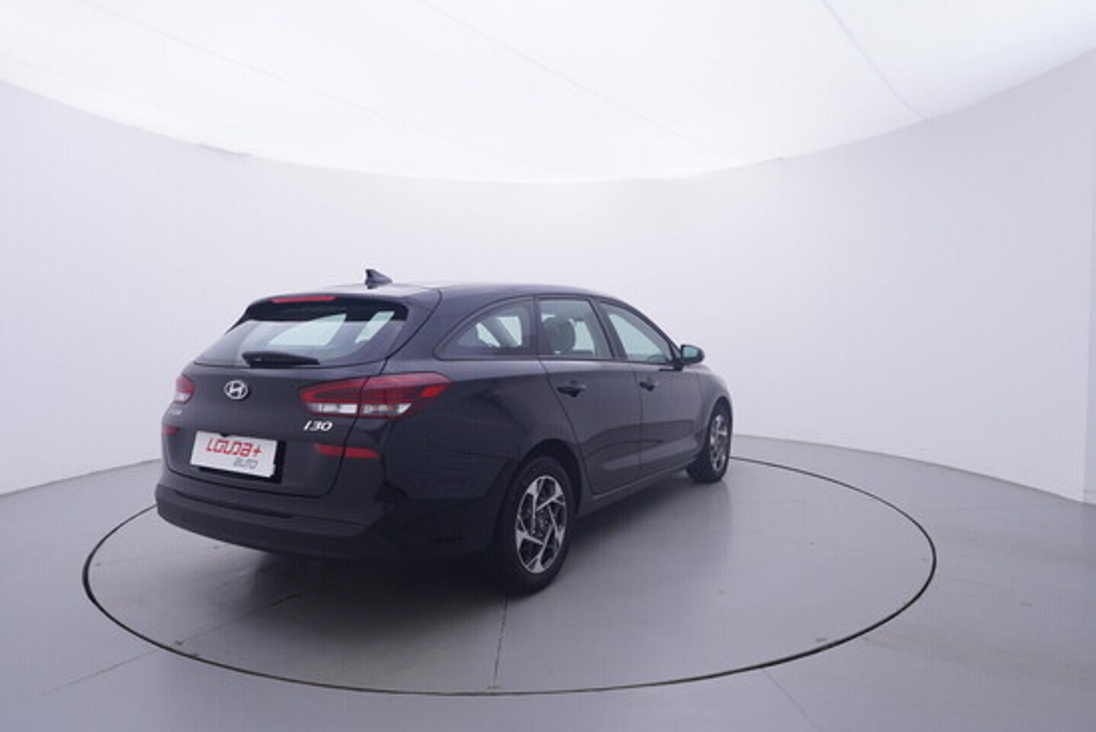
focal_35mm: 22
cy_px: 366
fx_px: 686
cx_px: 548
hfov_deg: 77.3
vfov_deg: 56.2
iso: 200
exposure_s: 1/80
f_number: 5
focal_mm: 15
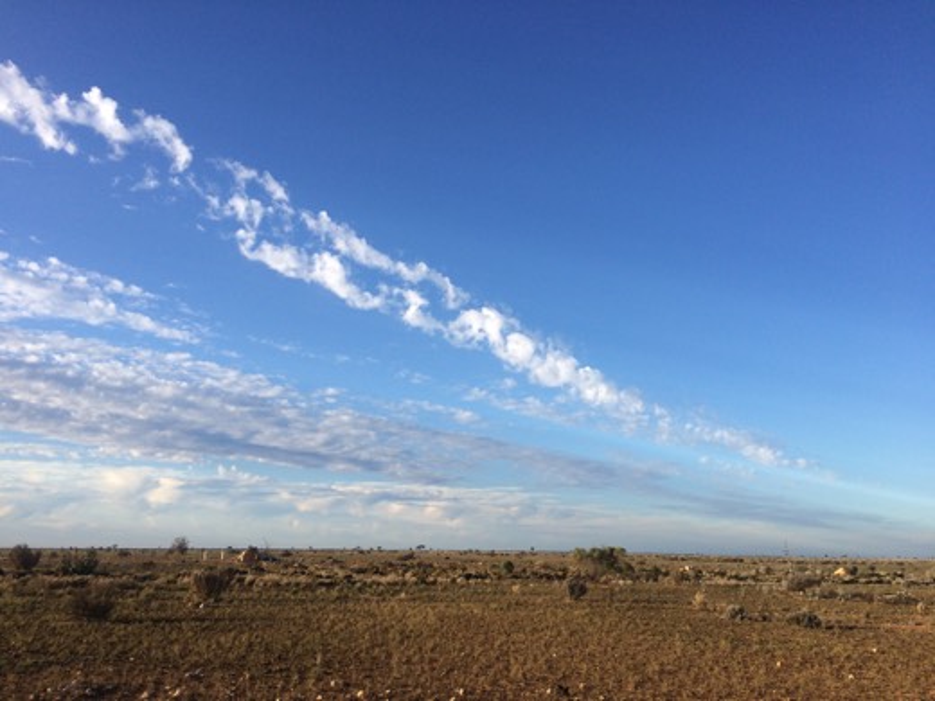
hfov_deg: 61.7
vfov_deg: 48.2
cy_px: 350
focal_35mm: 29
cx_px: 468
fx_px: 783
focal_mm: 4.15
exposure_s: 1/1368
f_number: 2.2
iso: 32
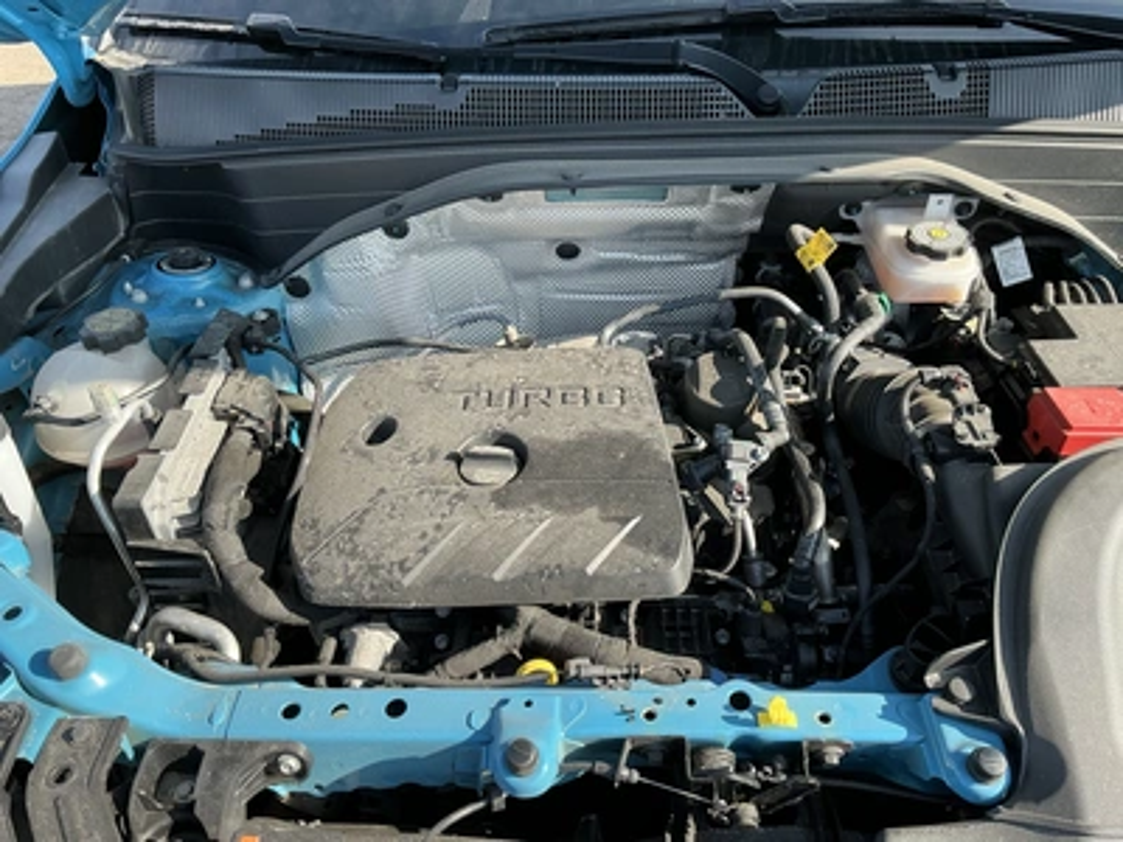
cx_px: 562
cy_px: 421
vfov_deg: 49.7
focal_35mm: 28
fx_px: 908
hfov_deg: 63.4
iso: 25
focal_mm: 3
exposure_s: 1/365
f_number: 1.8
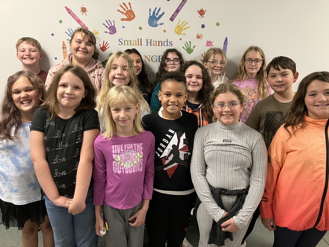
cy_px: 124
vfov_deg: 49.7
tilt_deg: -15.6
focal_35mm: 28
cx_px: 164
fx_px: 266
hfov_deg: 63.4
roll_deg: -1.0
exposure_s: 1/60
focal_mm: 3.99
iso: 200
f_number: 1.8
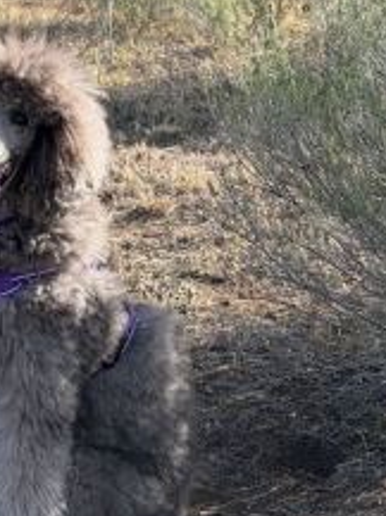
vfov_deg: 14.8
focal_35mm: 133
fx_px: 1983
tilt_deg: -8.7
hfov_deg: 11.0
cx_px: -14
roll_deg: -0.7
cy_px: 114
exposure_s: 1/1167
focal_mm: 6.76
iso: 64
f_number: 1.78
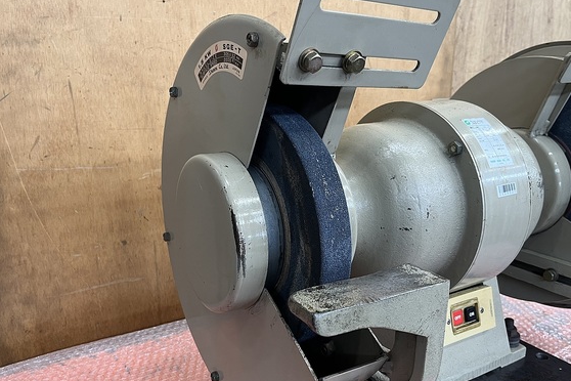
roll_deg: -0.8
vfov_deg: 42.3
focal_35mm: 31
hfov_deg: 60.3
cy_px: 208
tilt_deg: -16.4
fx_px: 492
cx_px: 276
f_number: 1.6
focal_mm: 5.1
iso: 125
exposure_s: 1/60
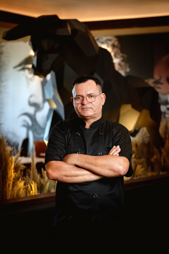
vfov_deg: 22.6
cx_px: 84
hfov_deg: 15.2
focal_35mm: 90
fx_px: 634
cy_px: 127
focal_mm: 60
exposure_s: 1/200
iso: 800
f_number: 2.4
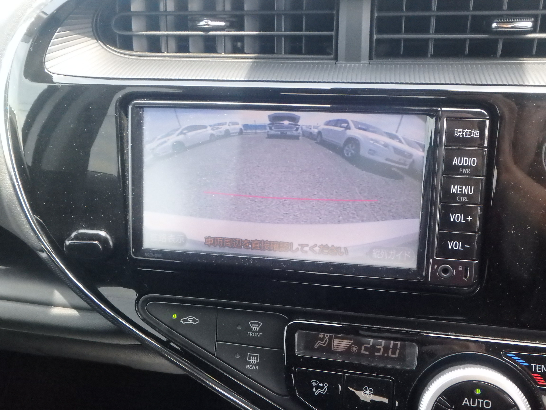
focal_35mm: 34
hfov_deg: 54.0
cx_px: 273
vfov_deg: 41.8
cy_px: 205
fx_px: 536
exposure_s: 1/200
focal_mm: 6
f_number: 4.9
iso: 1250
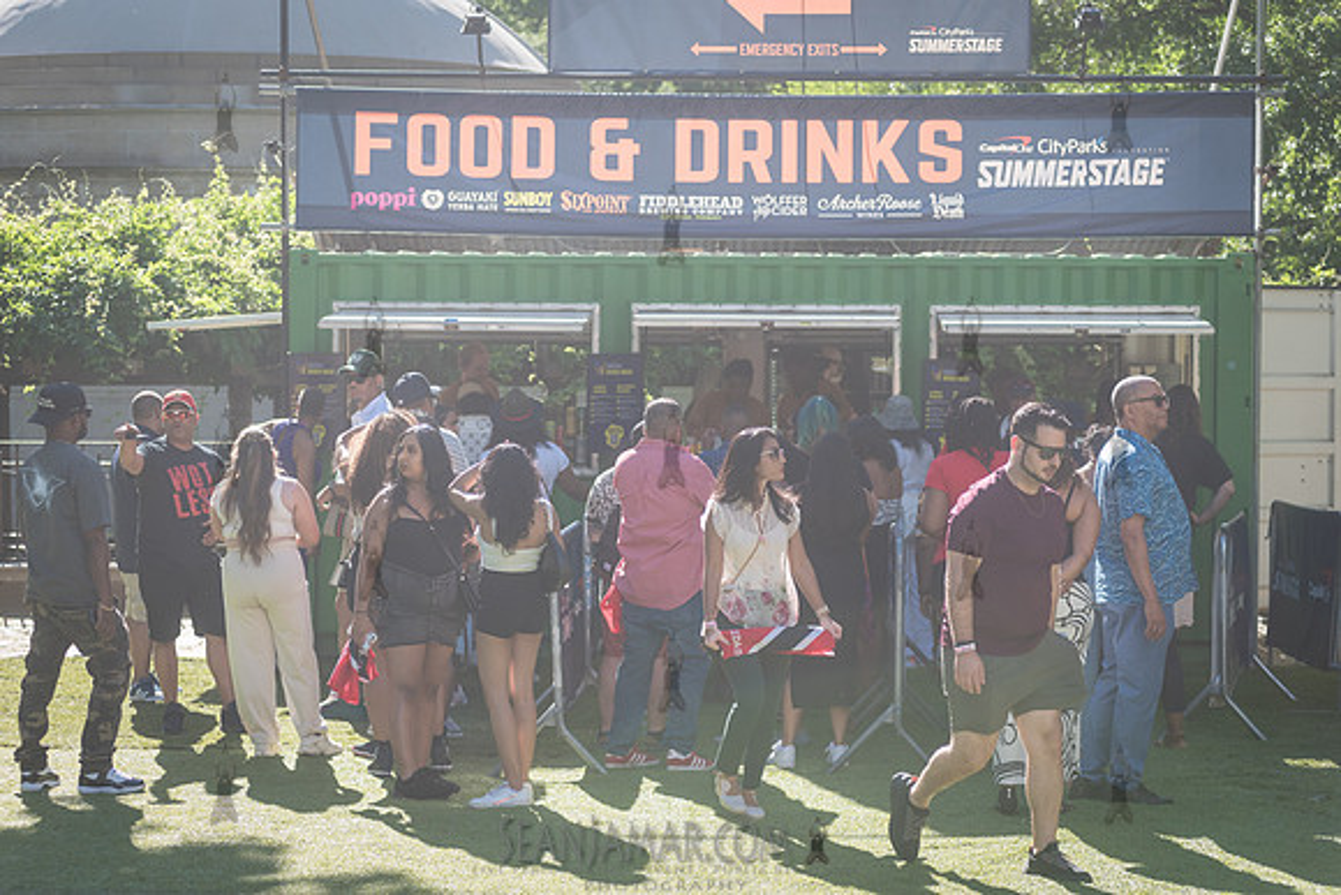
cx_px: 670
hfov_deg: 25.4
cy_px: 448
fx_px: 2981
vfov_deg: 17.1
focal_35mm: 80
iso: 400
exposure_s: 1/1600
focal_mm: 80
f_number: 3.5
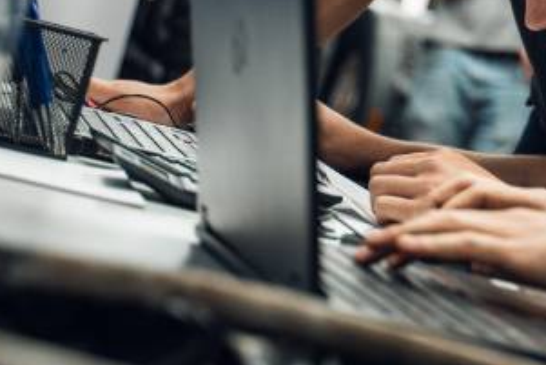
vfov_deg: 7.5
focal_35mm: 179
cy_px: -228
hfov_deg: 11.0
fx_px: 2716
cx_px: 840
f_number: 2.8
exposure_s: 1/250
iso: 1250
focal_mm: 50
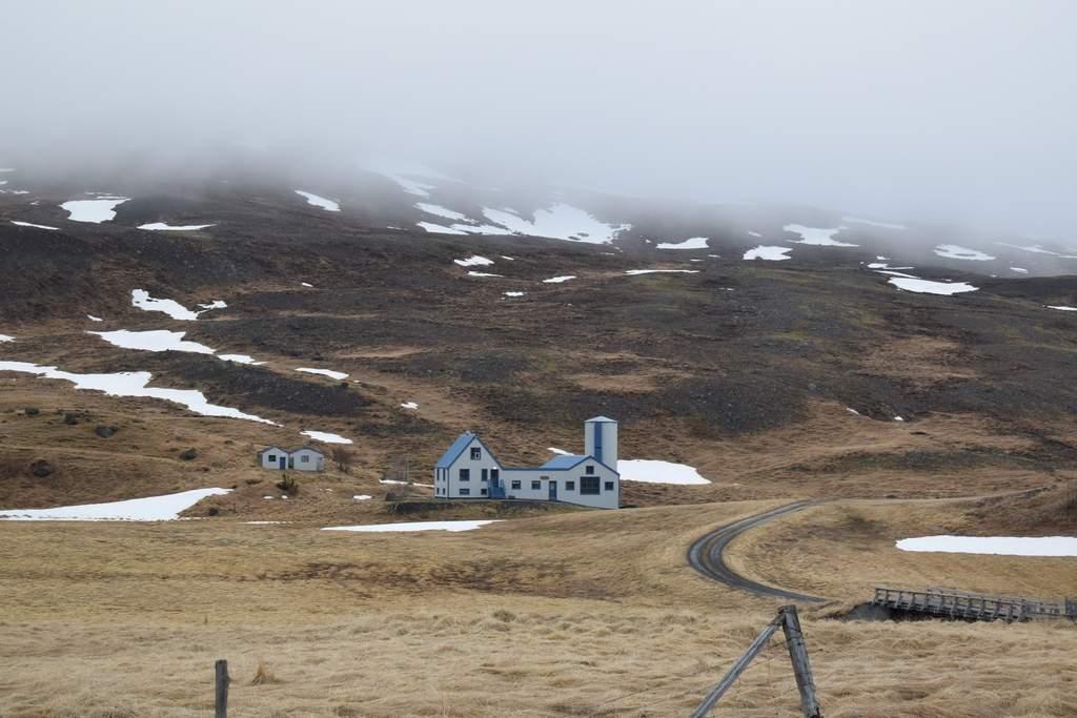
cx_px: 538
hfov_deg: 24.6
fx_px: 2468
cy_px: 359
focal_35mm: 82
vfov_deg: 16.6
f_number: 6.3
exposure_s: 1/160
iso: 400
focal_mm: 55
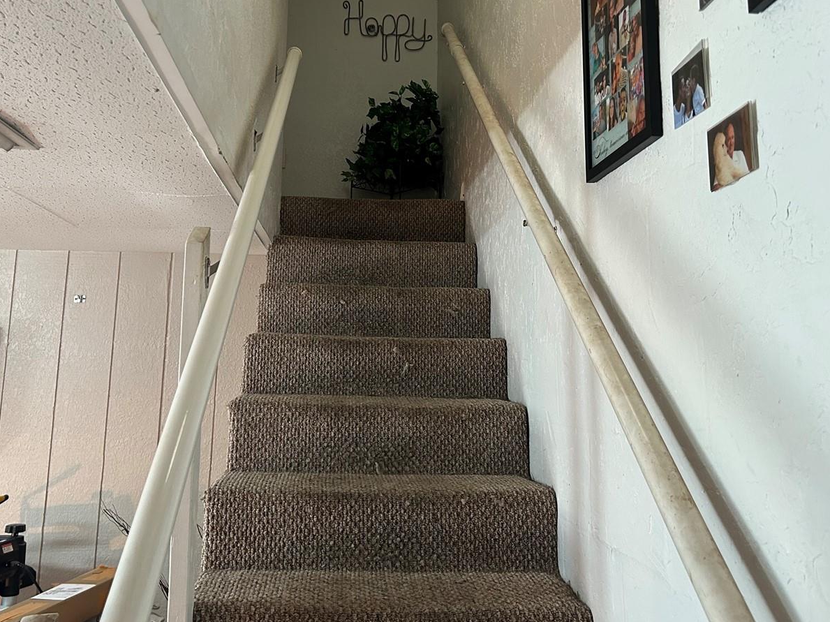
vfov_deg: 40.4
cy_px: 227
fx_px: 839
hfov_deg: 52.6
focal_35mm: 35
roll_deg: -1.8
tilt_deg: +10.1
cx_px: 387
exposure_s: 1/60
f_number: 1.5
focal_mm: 5.7
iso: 200
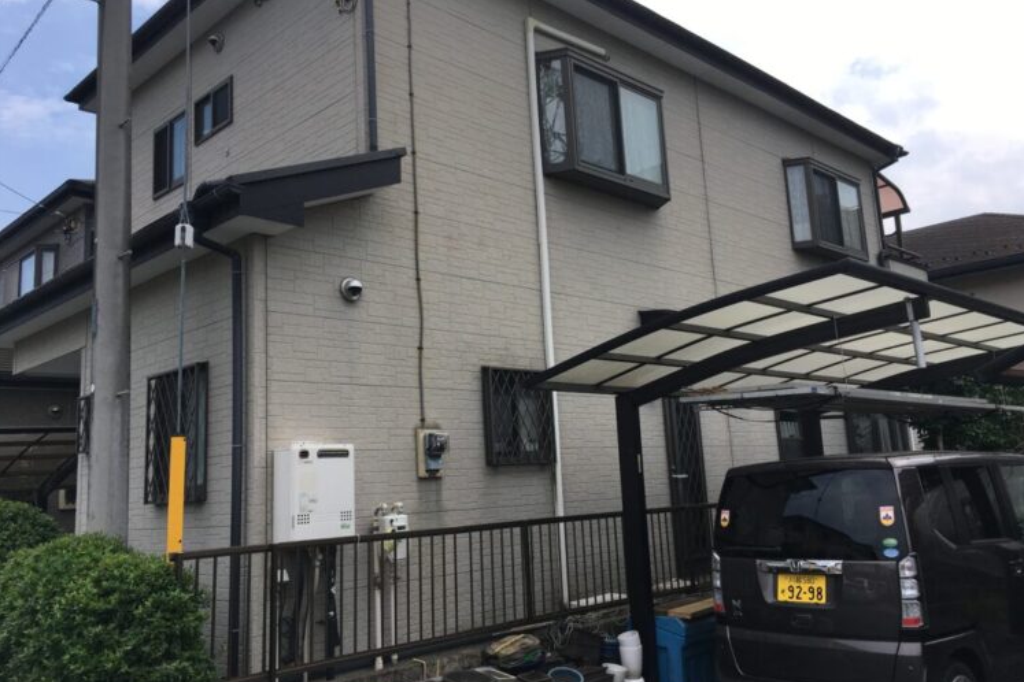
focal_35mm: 31
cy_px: 326
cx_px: 524
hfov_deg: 60.3
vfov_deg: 42.3
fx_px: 882
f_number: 2.2
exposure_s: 1/1148
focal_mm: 4.15
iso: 25
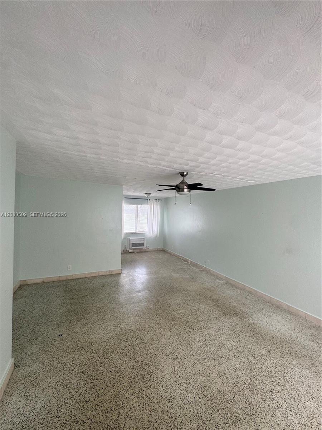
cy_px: 215
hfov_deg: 85.7
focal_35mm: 14
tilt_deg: -1.1
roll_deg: -1.3
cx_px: 161
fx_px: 174
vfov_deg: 102.1
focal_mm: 2.22
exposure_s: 1/99
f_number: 2.2
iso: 125
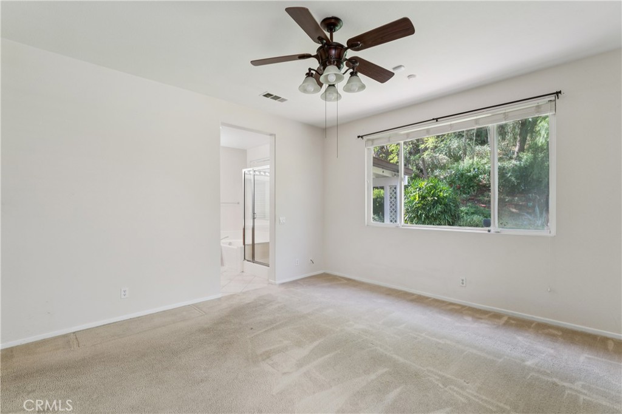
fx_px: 283
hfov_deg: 95.3
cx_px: 311
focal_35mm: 16
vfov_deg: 72.4
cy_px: 207
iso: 100
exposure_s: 1/3.33
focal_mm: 16.4
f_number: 13
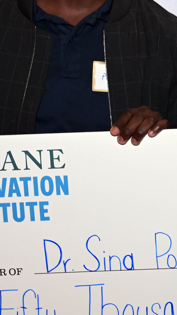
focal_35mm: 104
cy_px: 125
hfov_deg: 11.0
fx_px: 868
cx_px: 305
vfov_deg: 20.5
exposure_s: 1/125
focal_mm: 35
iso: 3200
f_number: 5.6
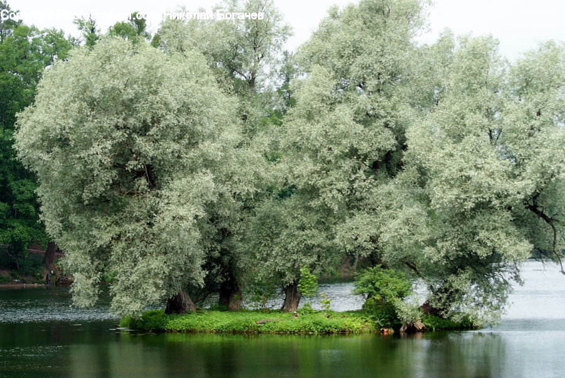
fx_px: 1767
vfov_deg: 12.2
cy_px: 189
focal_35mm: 112
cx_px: 282
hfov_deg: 18.2
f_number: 7.1
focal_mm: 75
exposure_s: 1/160
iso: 100
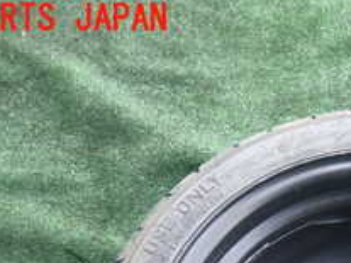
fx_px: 882
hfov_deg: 21.6
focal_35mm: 87
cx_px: 368
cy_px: 380
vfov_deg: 15.7
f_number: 2.3
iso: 200
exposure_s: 1/100
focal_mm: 5.4
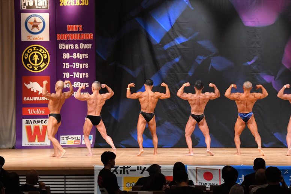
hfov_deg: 15.2
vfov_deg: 10.2
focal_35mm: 135
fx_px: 1091
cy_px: 97
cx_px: 146
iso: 6400
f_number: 5.6
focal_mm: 90
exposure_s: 1/400
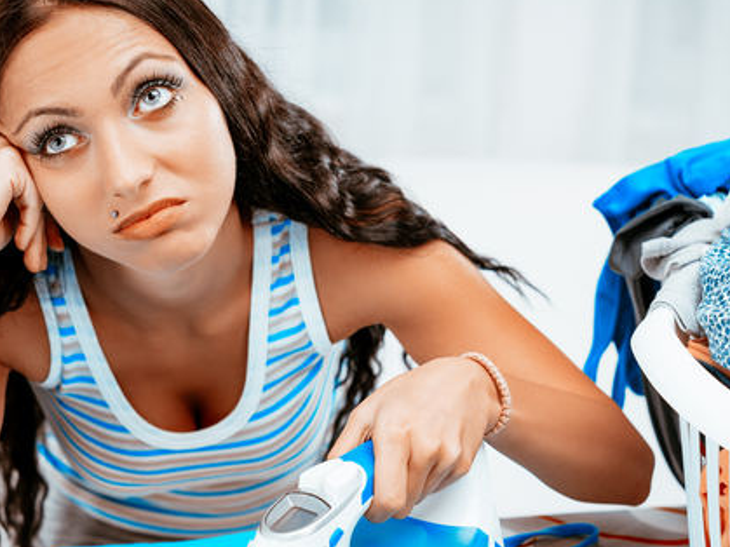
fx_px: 1813
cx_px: 327
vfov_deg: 17.1
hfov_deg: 22.8
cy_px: 343
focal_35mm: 86
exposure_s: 1/125
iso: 100
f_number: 3.2
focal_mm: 50
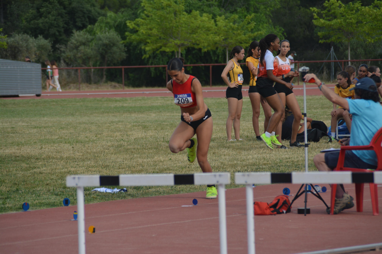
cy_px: 127
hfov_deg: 6.9
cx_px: 191
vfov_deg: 4.6
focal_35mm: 300
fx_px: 3183
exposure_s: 1/1000
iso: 450
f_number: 6.3
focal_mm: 200
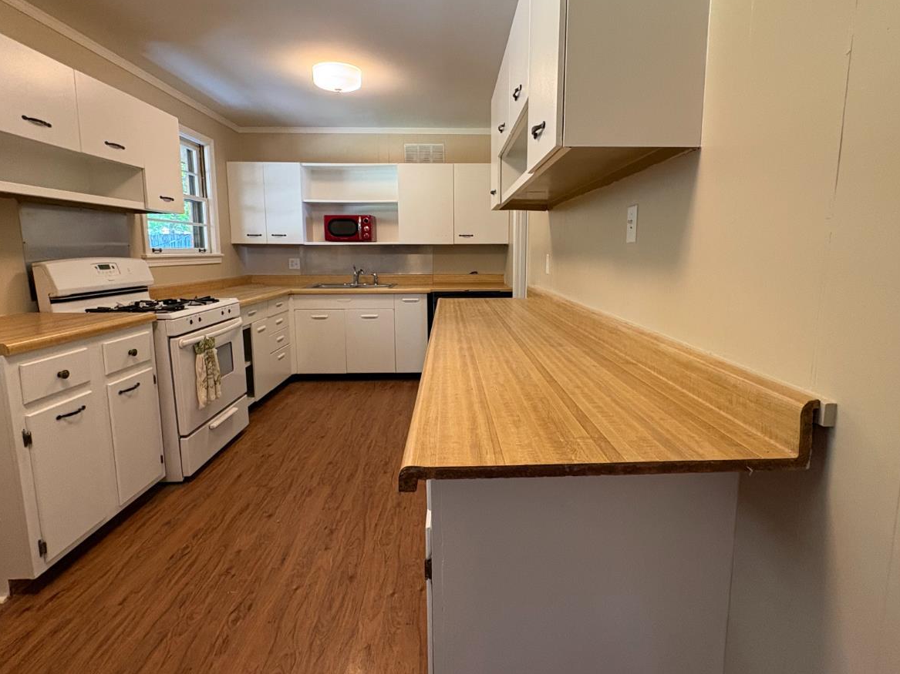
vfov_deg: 71.5
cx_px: 465
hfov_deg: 87.7
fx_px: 468
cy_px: 314
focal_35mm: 18
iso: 400
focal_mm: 2.22
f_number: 2.2
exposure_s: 1/60
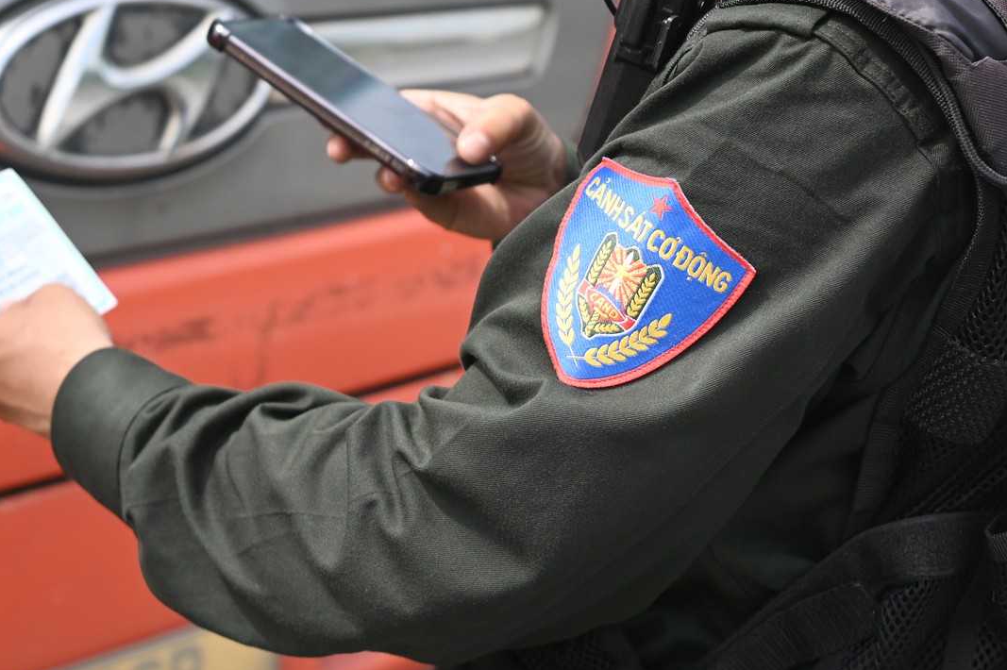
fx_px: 2013
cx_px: 495
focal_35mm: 72
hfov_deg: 28.1
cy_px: -70
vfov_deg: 18.2
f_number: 2.8
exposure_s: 1/1250
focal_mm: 30
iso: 160
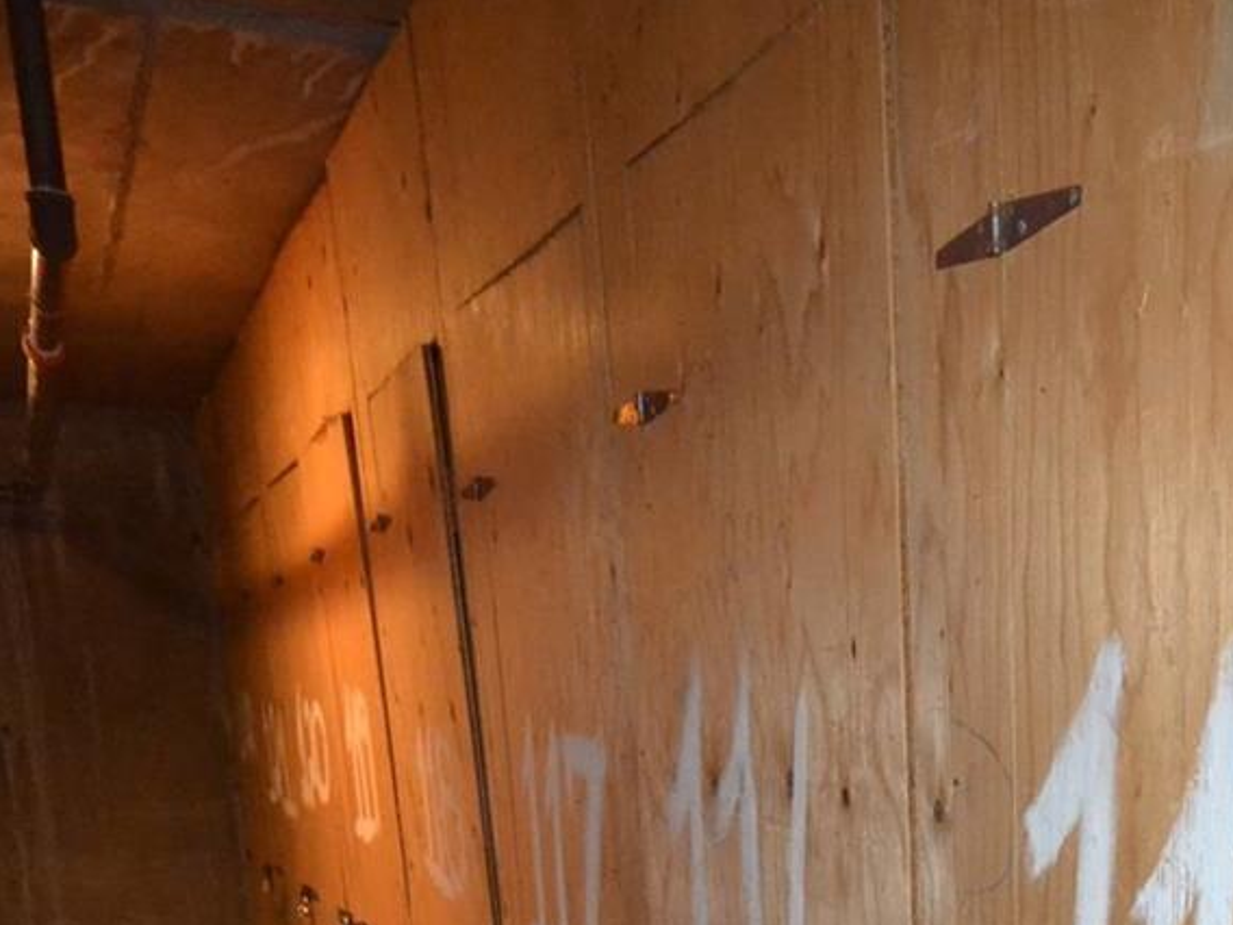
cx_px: 1142
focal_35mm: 47
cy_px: 1016
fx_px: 1663
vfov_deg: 28.3
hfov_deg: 37.6
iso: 2800
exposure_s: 1/60
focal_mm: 11.5
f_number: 4.2
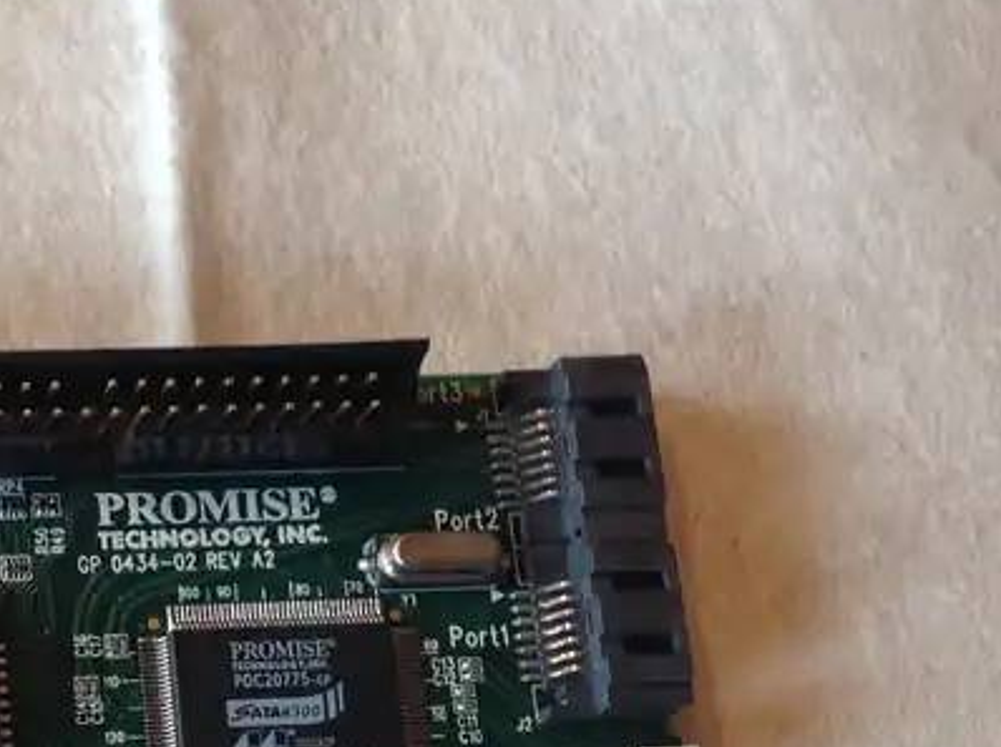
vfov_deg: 16.6
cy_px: 626
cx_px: -33
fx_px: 2540
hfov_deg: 21.4
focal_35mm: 88
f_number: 2.4
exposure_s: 1/40
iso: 64
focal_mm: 4.28
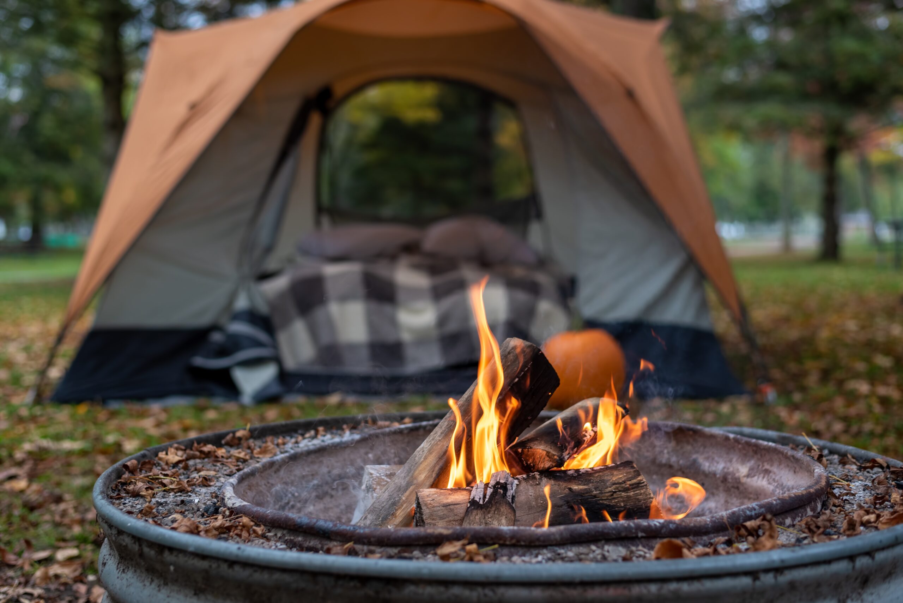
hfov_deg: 39.6
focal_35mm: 50
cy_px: 302
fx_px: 1255
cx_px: 452
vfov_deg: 27.0
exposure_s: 1/160
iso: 320
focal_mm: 50
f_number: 2.8
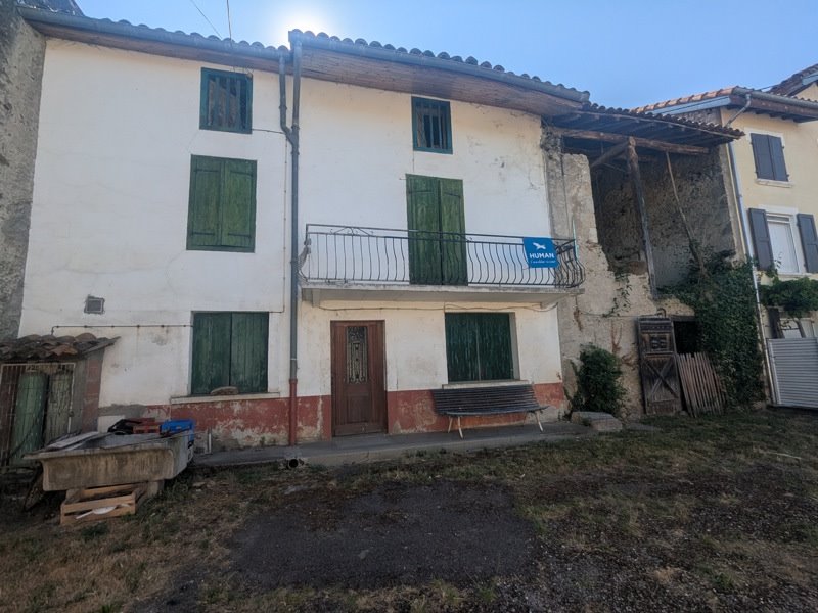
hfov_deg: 94.5
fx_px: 378
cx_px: 409
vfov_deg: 78.1
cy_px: 306
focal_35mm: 16
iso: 30
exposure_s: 1/732
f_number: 2.2
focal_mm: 2.35
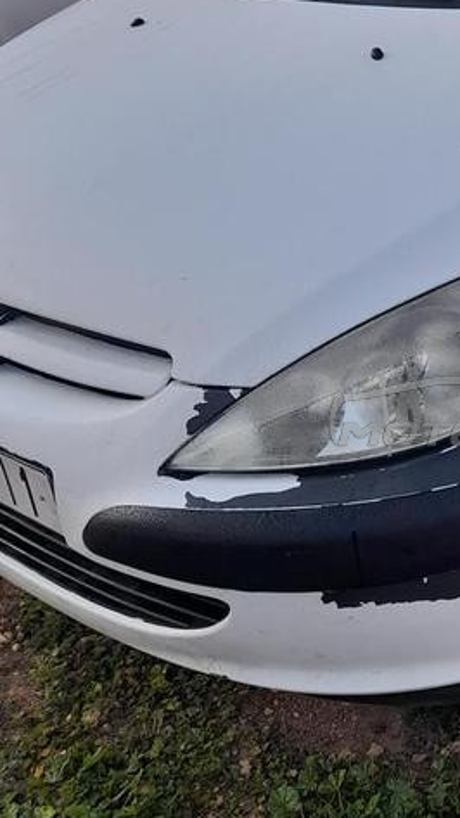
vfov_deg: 41.3
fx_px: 1084
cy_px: 411
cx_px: 481
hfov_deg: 22.8
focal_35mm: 50
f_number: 2
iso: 20
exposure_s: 1/103
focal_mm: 4.6
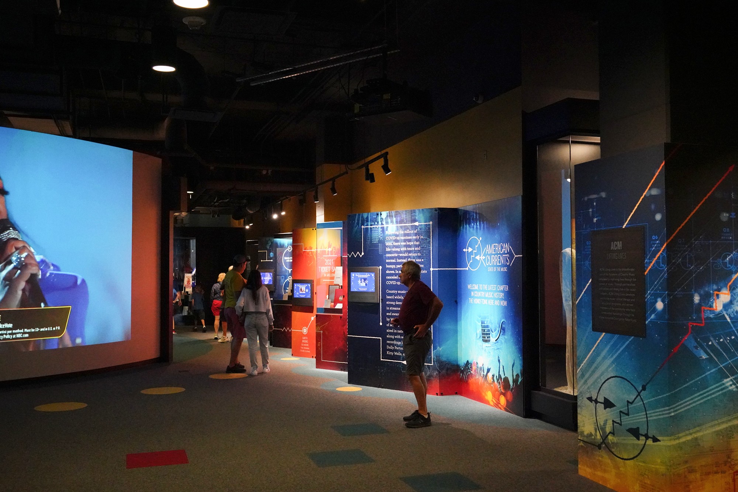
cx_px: 369
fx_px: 718
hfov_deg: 54.4
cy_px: 246
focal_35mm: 35
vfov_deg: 37.9
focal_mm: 35
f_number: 4.5
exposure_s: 1/80
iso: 16000
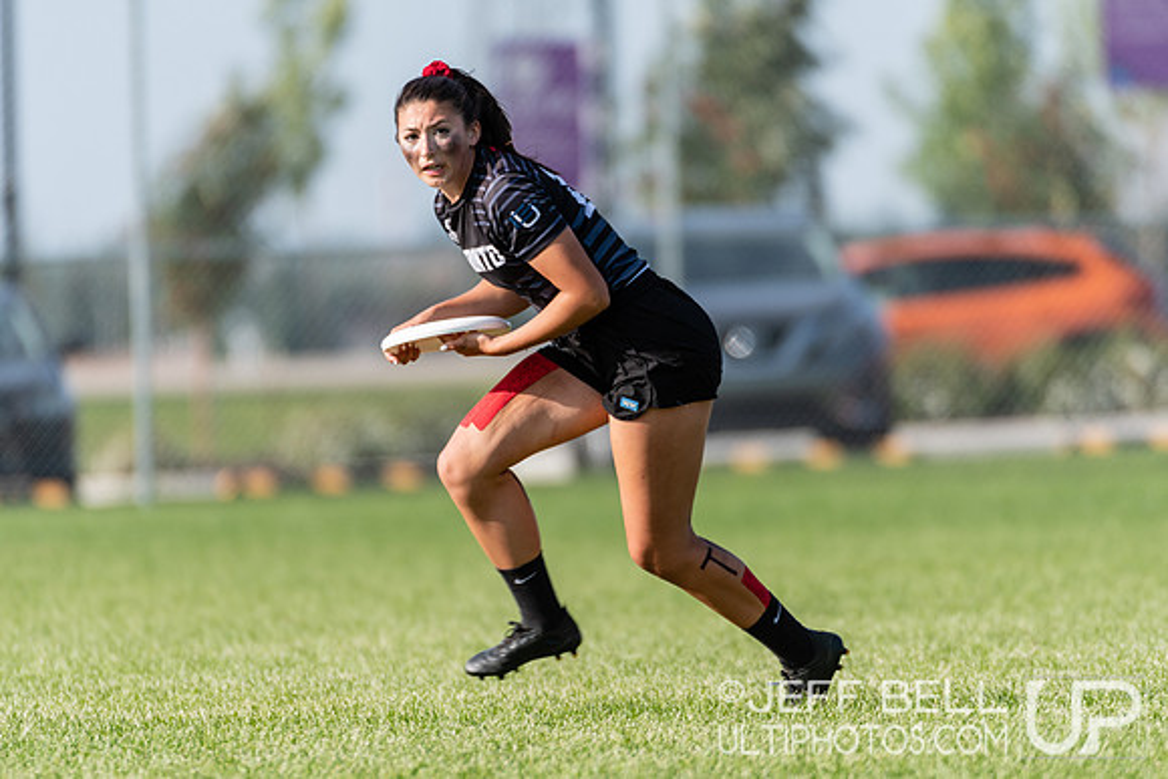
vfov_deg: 2.3
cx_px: 584
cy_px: 390
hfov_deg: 3.4
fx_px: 19470
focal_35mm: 600
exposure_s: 1/1000
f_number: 4
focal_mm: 400
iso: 100
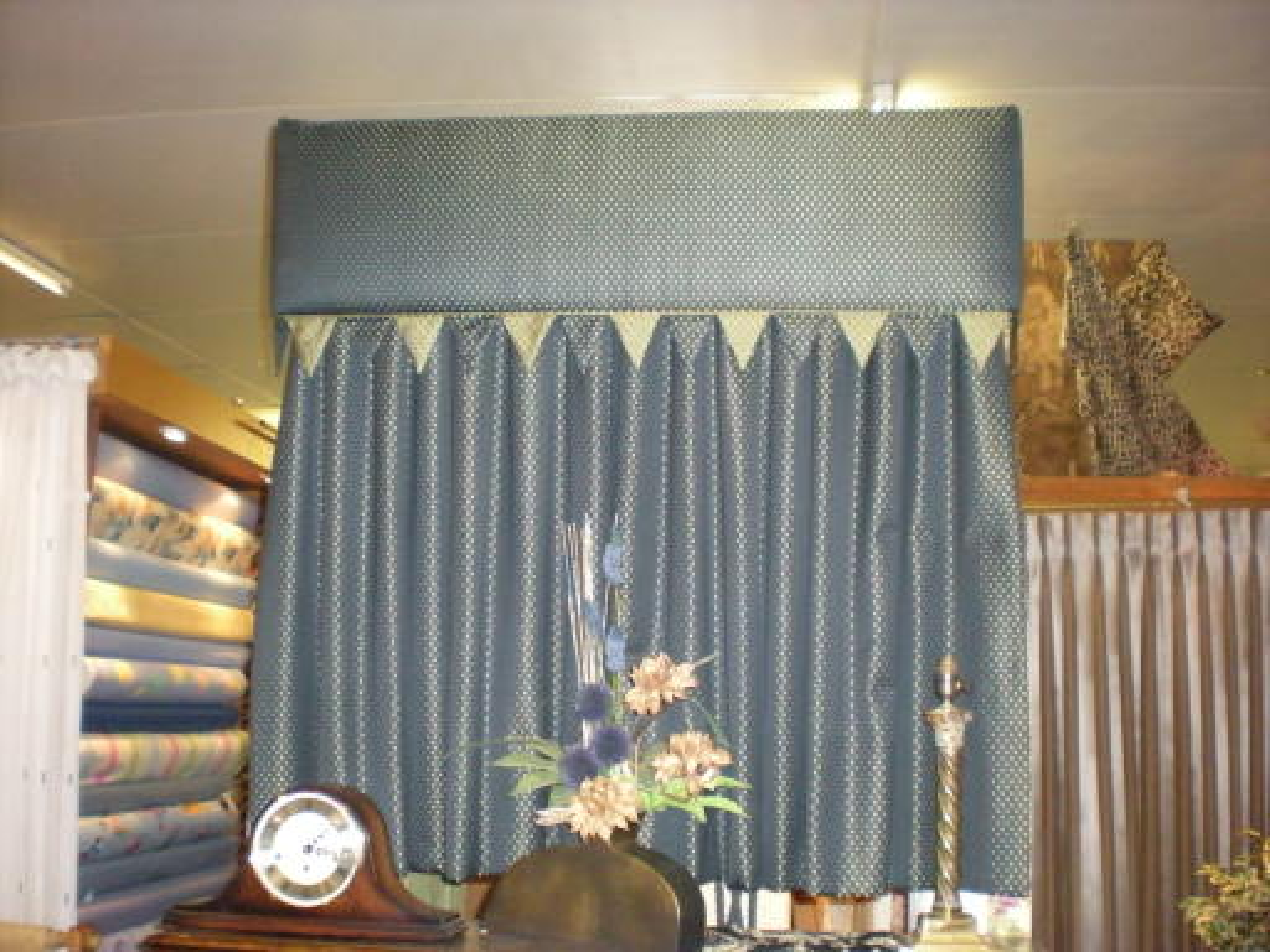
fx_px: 1394
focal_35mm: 38
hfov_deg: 49.0
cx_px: 635
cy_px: 476
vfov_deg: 37.7
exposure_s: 1/60
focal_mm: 6.3
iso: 800
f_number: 3.1
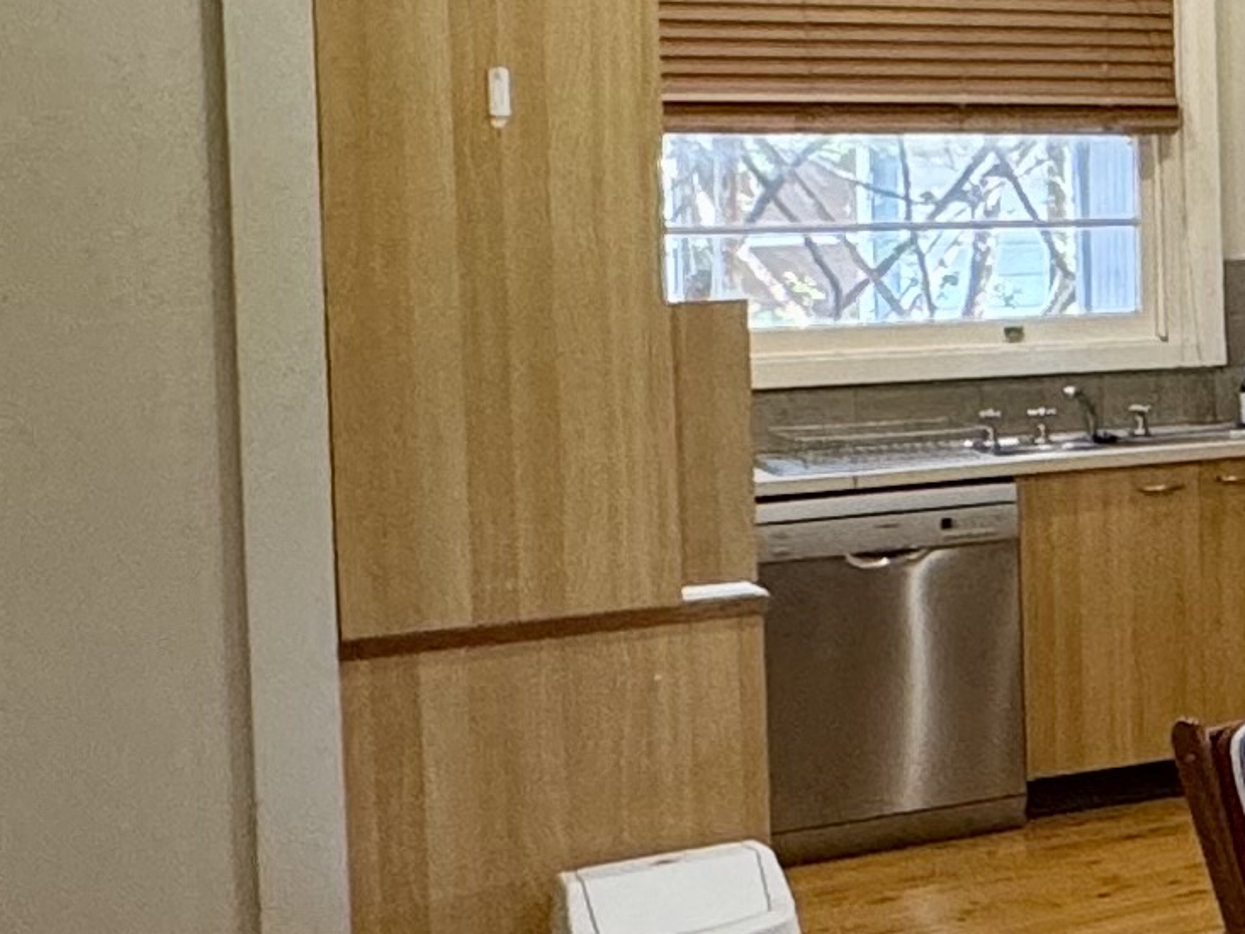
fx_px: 2770
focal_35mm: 77
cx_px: 2317
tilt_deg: -2.3
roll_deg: +0.9
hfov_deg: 18.8
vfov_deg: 19.0
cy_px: 265
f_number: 2.2
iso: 200
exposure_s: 1/100
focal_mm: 2.22
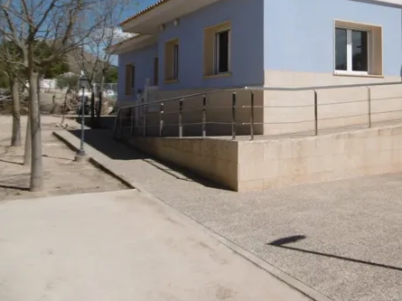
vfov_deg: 36.8
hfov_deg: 47.2
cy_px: 78
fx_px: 441
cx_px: 302
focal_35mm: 38
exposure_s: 1/500
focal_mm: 4.3
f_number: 7.8
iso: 100
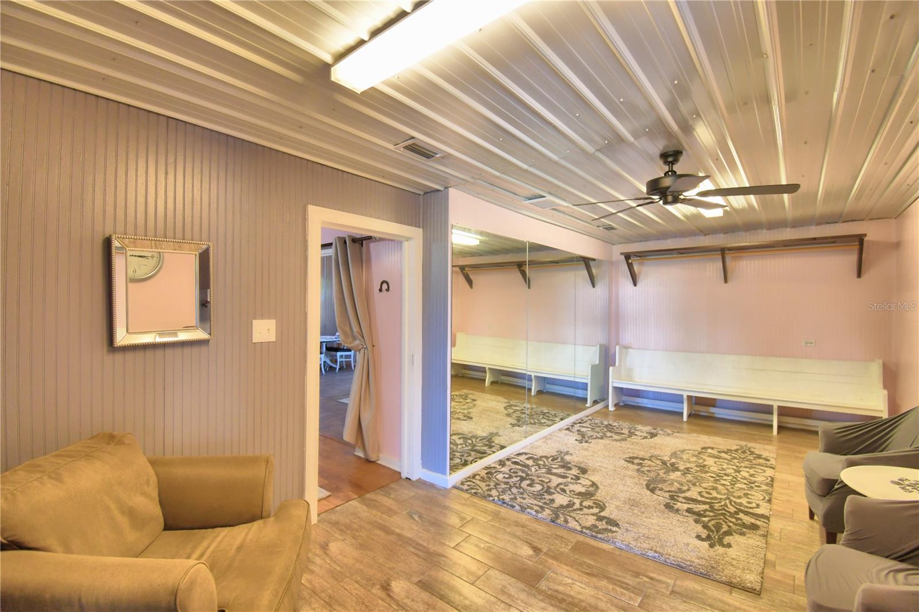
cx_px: 460
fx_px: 383
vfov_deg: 77.3
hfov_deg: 100.4
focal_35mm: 15
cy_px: 306
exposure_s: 1/30
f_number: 4.5
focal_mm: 10
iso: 560
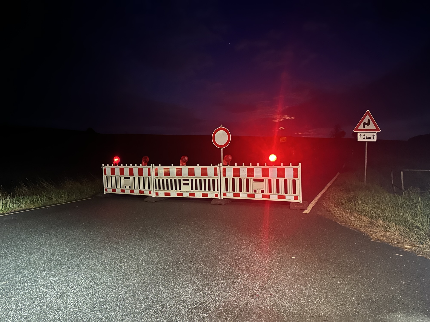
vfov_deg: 56.8
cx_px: 215
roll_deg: -1.1
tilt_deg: -0.5
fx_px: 298
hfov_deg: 71.6
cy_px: 161
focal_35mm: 24
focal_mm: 6.86
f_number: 1.78
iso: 2000
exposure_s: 1/5
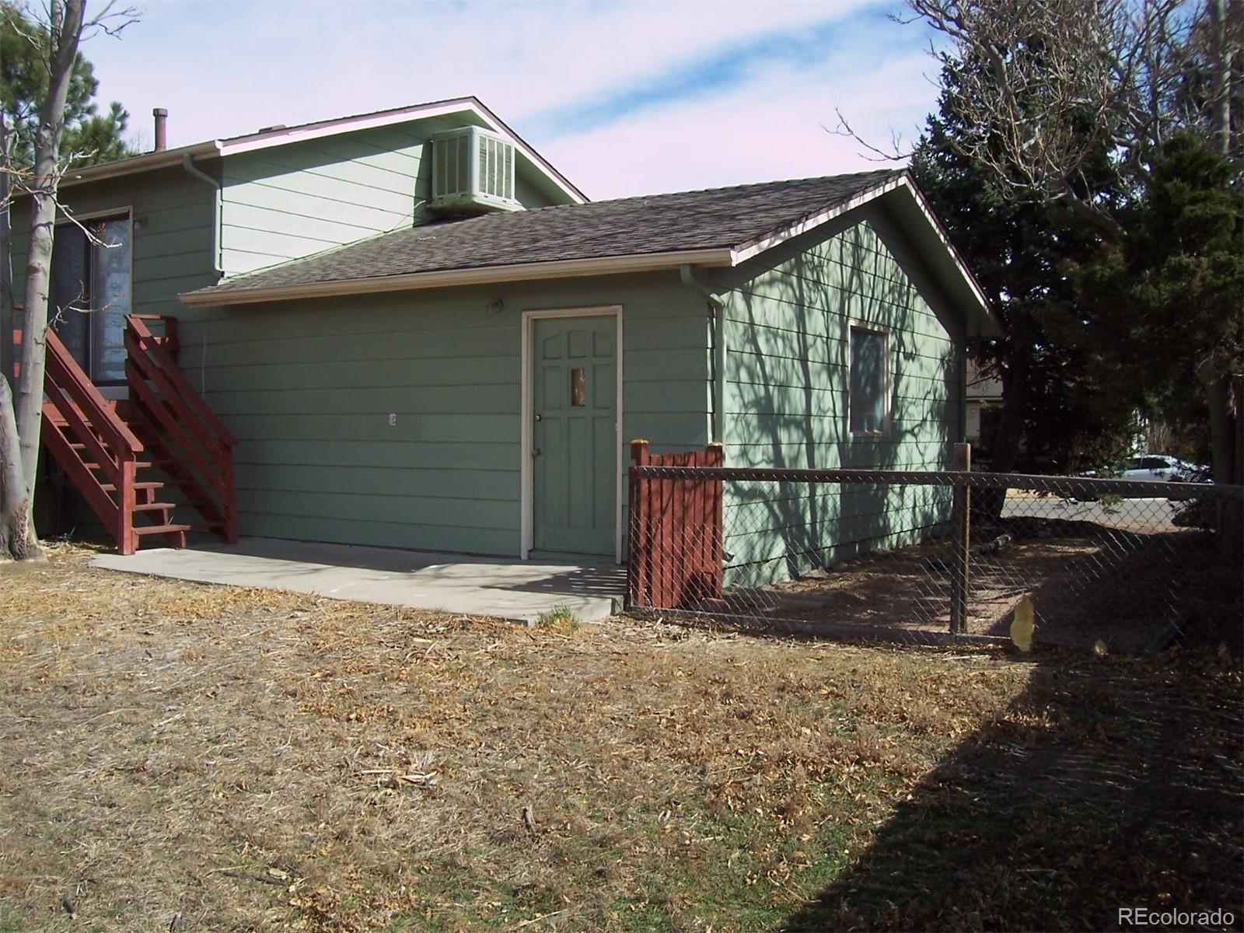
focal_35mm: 34
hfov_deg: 54.0
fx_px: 1222
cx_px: 622
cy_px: 466
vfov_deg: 41.8
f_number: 5.6
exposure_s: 1/500
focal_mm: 5.6
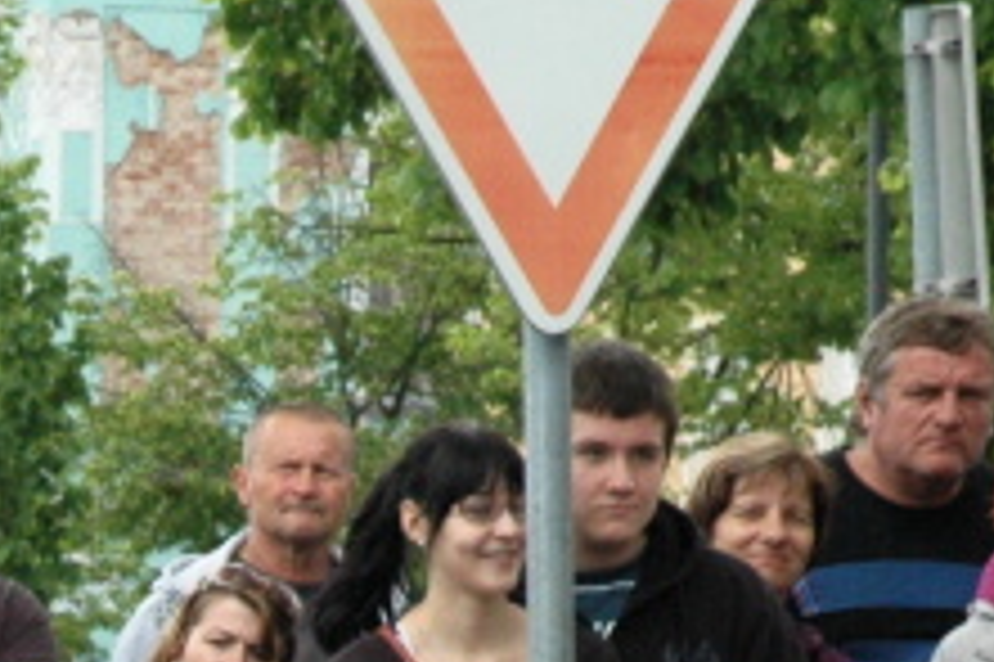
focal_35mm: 362
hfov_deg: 5.6
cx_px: -688
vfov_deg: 3.7
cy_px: 1428
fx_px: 9987
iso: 500
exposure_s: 1/250
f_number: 8
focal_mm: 52
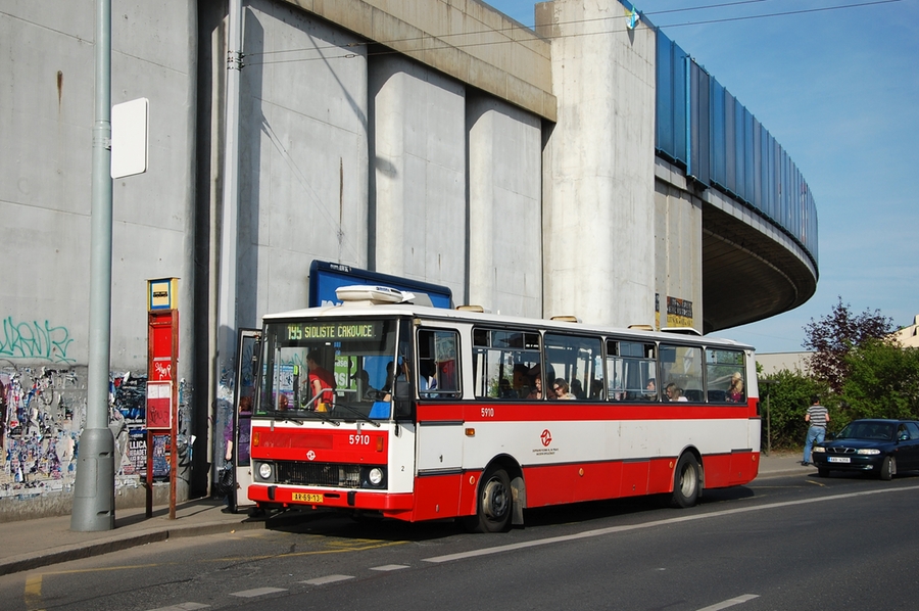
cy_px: 306
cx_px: 460
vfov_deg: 26.4
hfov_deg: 38.9
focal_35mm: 51
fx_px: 1300
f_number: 5.6
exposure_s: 1/1250
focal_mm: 34
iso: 200
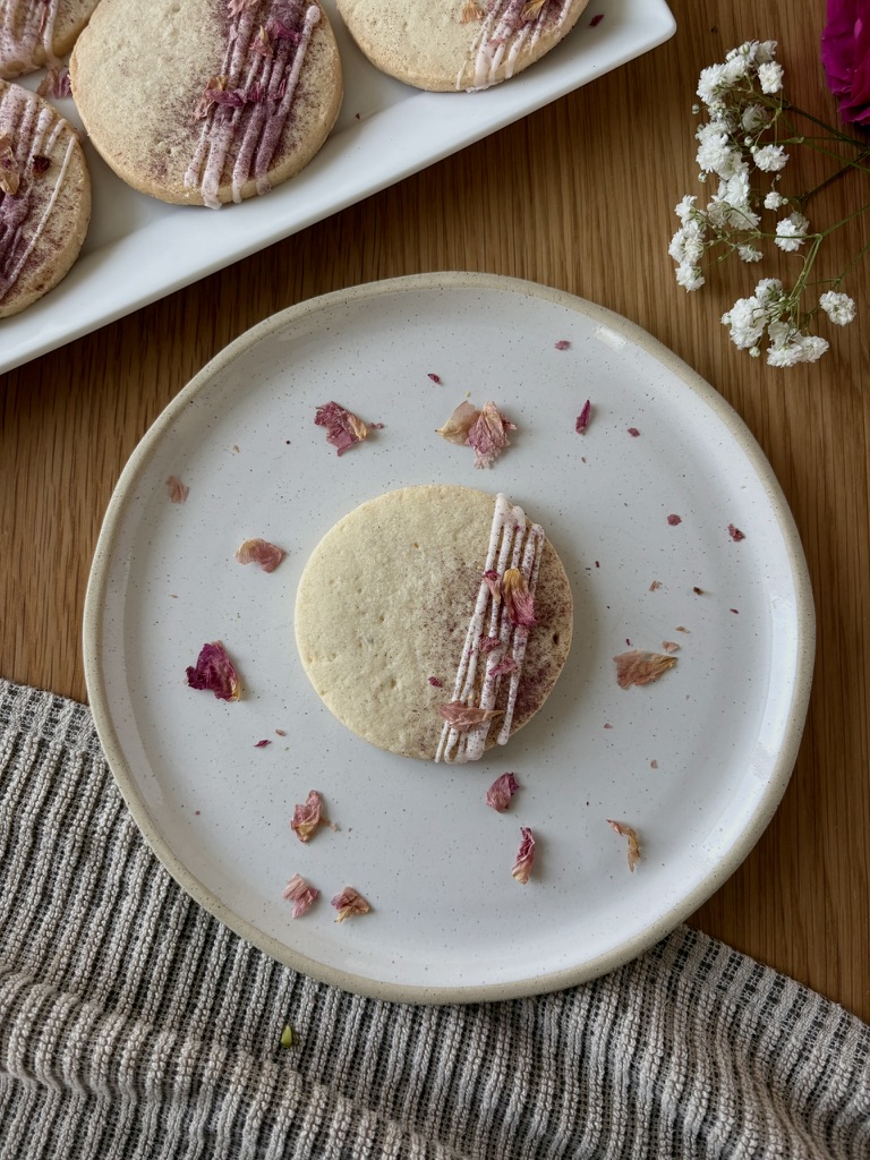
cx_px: 435
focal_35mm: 26
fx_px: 871
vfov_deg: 67.3
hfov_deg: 53.1
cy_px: 580
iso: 125
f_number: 1.6
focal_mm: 5.96
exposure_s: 1/107
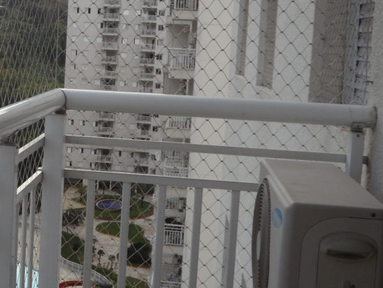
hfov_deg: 28.6
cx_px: 34
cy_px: 94
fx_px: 720
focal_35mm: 65
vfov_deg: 22.5
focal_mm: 5.7
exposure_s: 1/180
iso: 80
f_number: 3.3
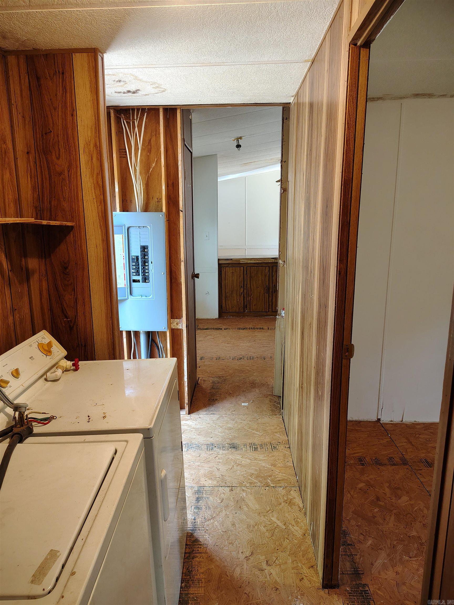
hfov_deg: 56.8
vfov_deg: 71.6
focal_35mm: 24
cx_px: 227
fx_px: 420
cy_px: 302
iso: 582
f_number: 1.8
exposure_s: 1/100
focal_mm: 5.56
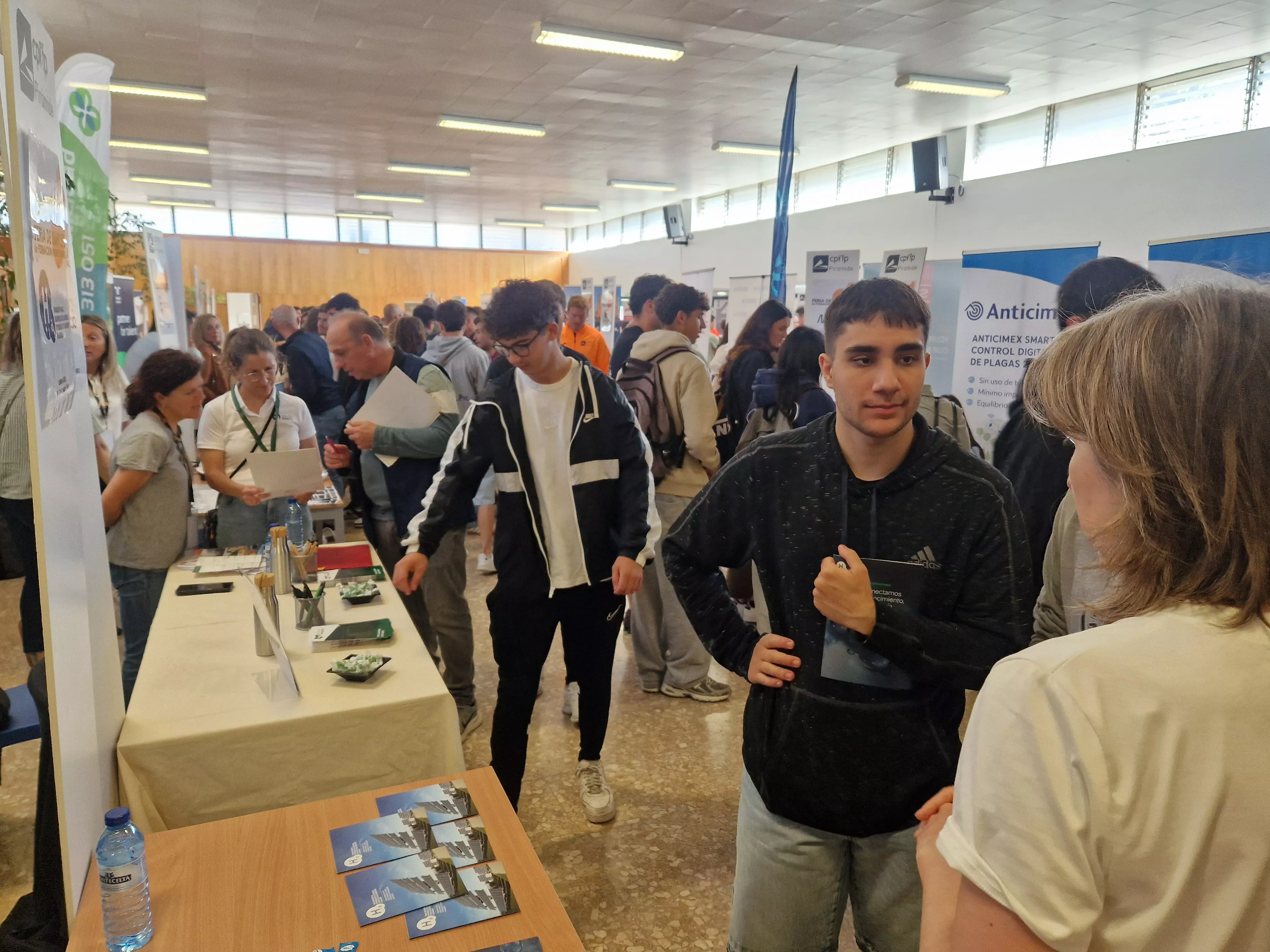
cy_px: 474
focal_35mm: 24
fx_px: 881
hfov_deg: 71.6
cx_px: 656
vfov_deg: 56.8
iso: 160
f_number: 1.8
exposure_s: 1/100
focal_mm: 5.4
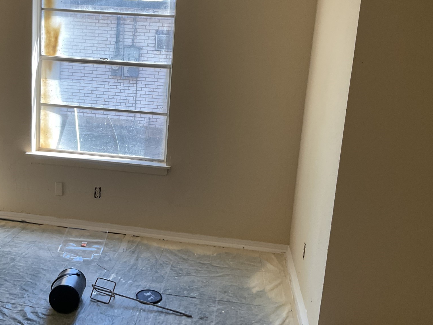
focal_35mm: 39
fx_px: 488
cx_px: 162
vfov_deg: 36.8
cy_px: 143
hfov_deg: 47.4
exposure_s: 1/120
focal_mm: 3
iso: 40
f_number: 1.8
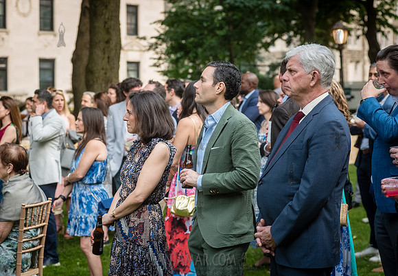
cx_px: 203
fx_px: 989
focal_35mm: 88
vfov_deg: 15.9
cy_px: 138
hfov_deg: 22.7
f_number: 4.5
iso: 2000
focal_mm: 86
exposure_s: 1/250
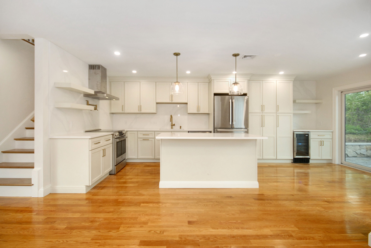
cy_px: 124
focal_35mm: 16
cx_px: 186
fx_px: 170
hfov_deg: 94.9
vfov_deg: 72.2
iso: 500
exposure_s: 1/60
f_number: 5
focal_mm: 11
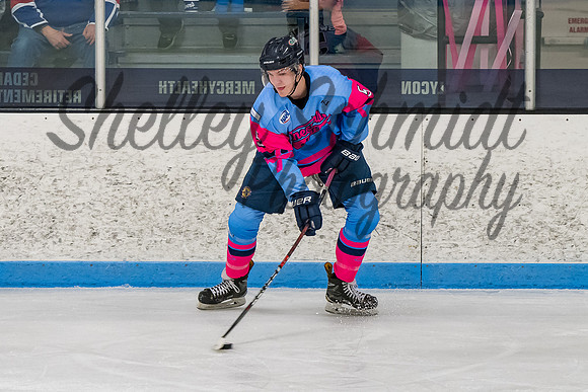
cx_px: 228
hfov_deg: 7.5
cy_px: 161
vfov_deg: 5.0
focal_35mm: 275
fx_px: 4498
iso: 2500
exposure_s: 1/800
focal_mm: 135
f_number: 3.5
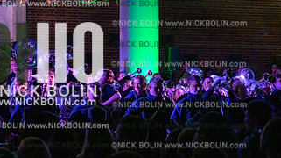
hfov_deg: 19.5
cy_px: 65
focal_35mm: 108
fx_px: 804
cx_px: 41
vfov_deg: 11.2
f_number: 4
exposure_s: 1/500
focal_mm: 57
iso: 12800
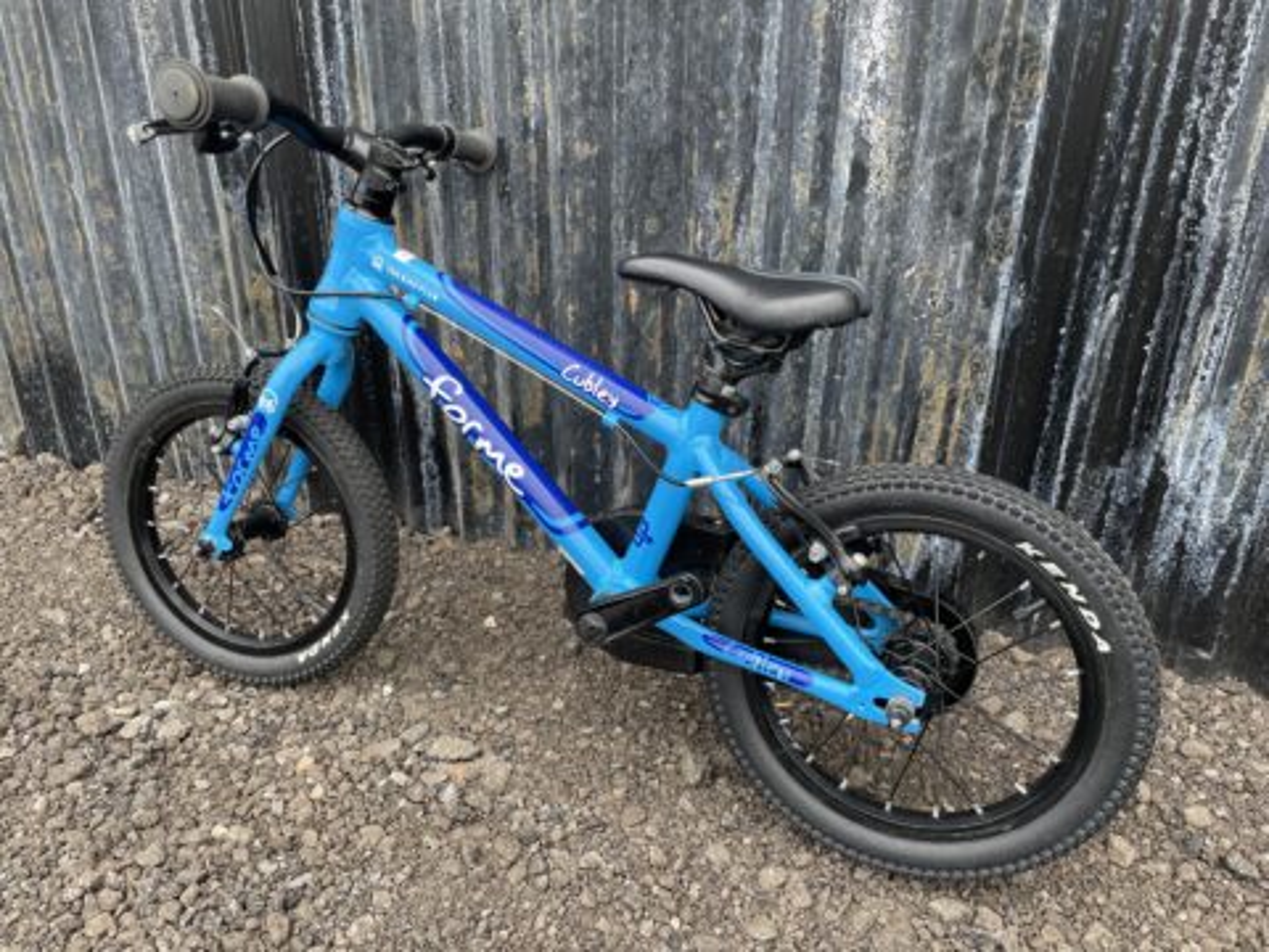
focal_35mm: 26
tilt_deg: -25.3
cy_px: 476
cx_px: 634
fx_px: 953
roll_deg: -0.3
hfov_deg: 67.3
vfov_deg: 53.1
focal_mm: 4.2
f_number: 1.6
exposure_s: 1/269
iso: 32
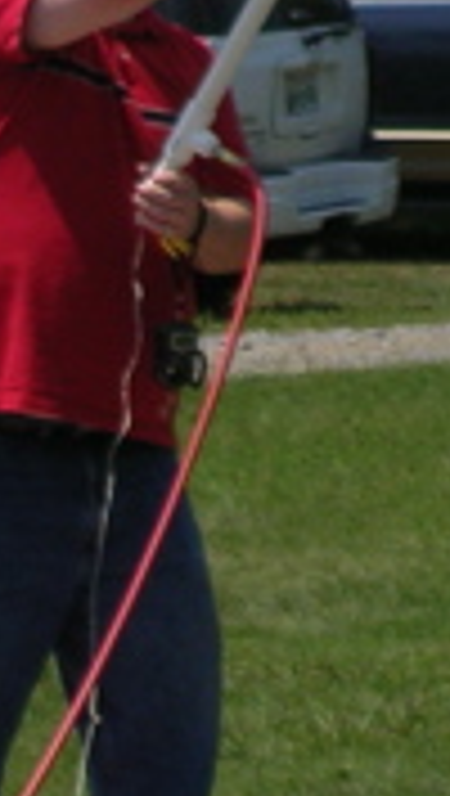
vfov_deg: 5.7
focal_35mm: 374
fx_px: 7907
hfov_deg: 3.3
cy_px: -562
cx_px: 324
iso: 50
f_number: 4.4
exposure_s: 1/711
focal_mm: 14.5
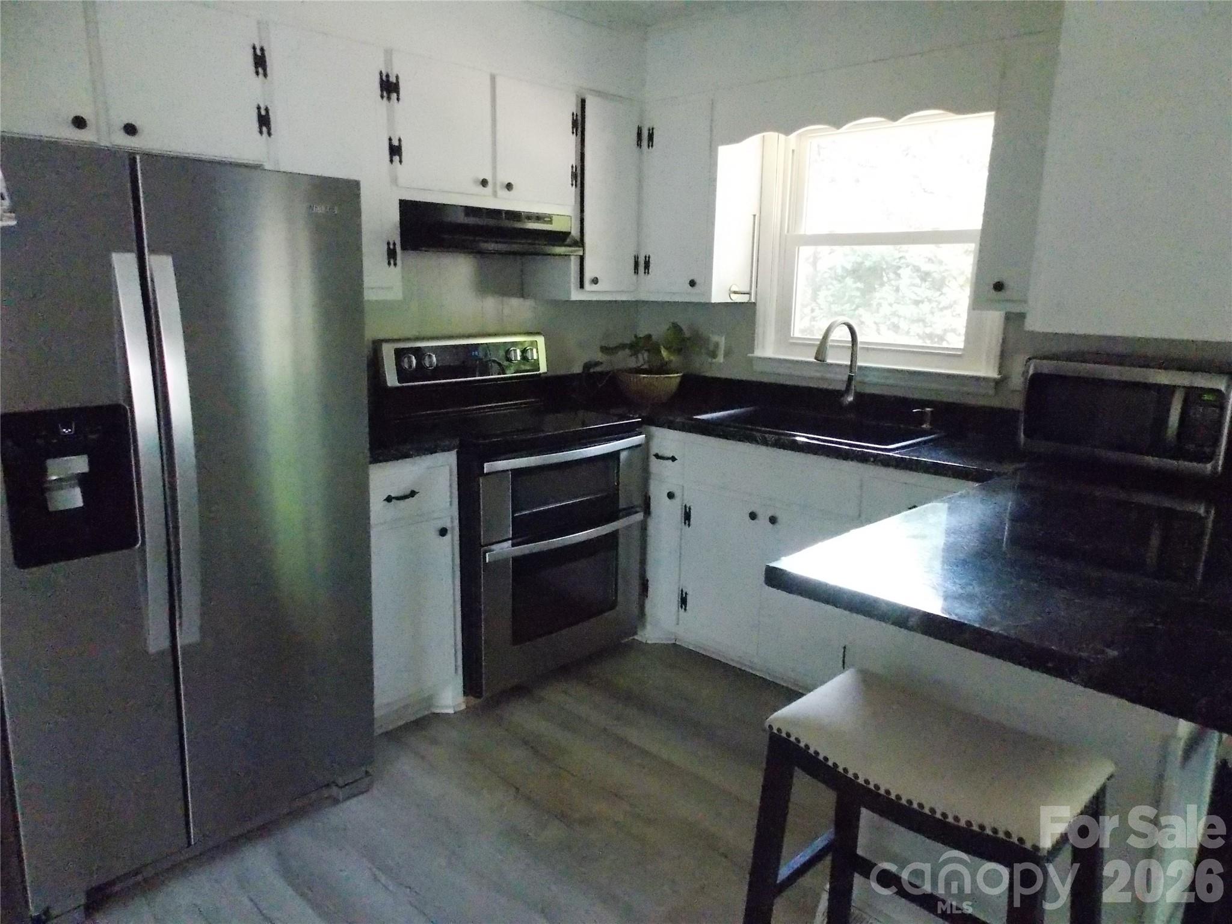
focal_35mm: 24
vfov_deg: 56.8
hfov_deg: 71.6
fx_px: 854
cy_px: 462
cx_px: 616
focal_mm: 4.3
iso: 1600
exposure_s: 1/100
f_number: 3.1
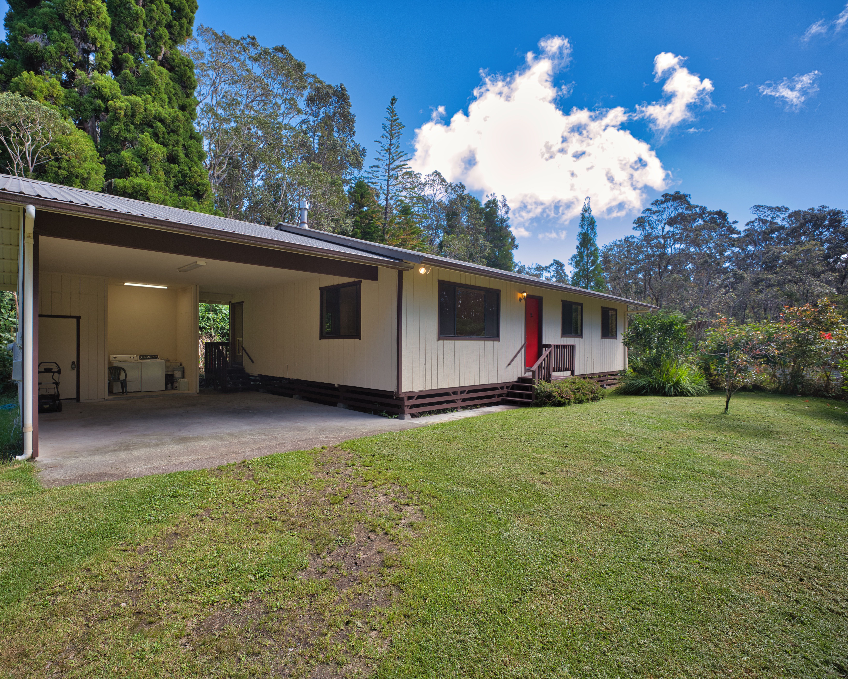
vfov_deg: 80.4
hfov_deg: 92.4
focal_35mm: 16
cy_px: 341
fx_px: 402
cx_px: 358
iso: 50
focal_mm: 14
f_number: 4
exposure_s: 1/160
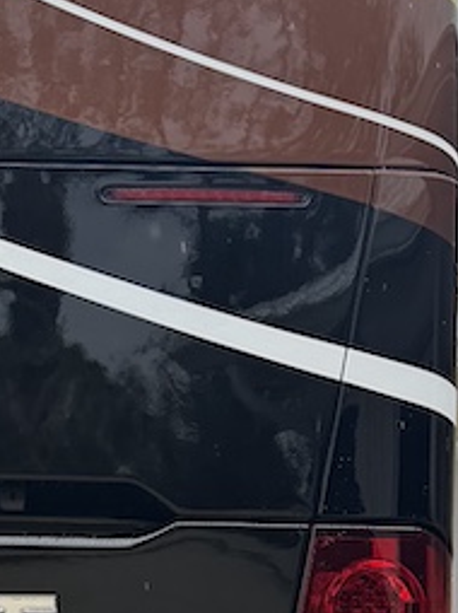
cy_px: 578
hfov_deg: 11.1
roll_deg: -0.8
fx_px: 2227
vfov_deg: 15.4
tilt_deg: -0.7
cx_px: -318
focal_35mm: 126
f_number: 1.78
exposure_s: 1/765
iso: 100
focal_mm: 6.76
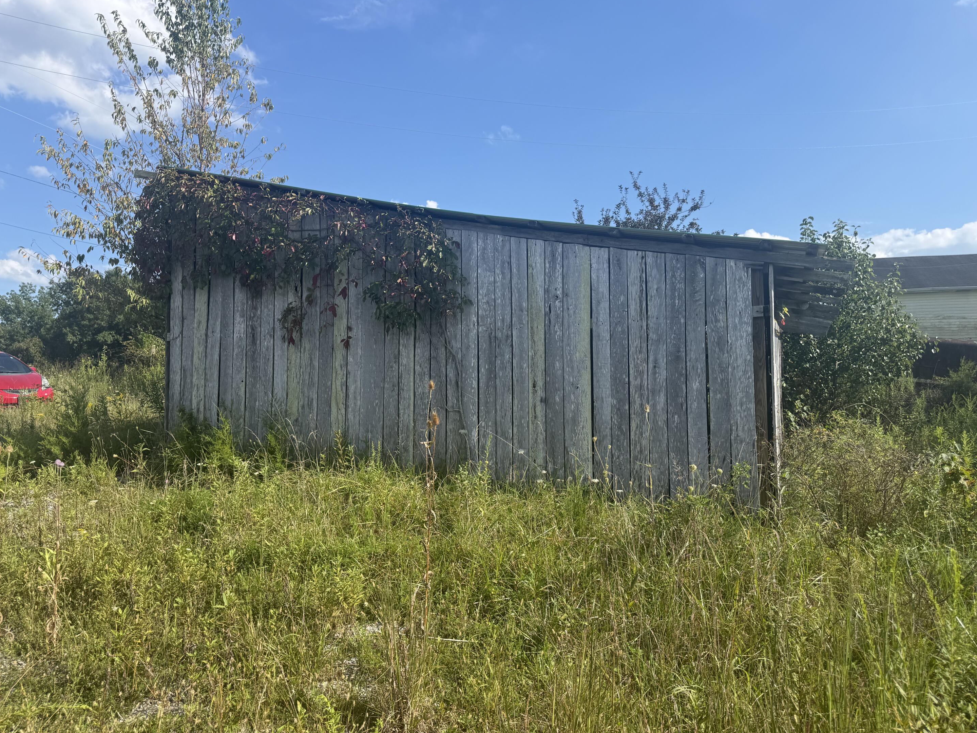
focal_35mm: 25
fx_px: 706
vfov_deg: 54.9
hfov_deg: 69.4
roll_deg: +0.4
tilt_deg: +2.0
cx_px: 478
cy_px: 367
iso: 80
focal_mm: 6.76
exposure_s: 1/3145
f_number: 1.78
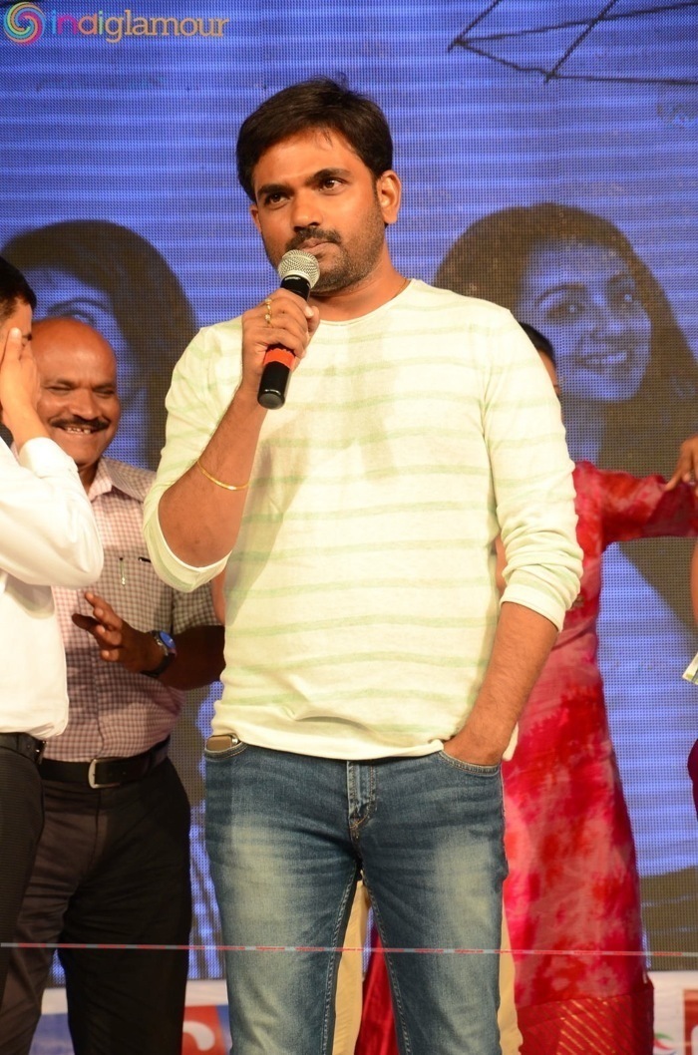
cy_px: 528
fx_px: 4604
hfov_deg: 8.7
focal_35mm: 158
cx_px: 349
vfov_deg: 13.1
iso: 1000
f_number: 6.3
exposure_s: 1/125
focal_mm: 105
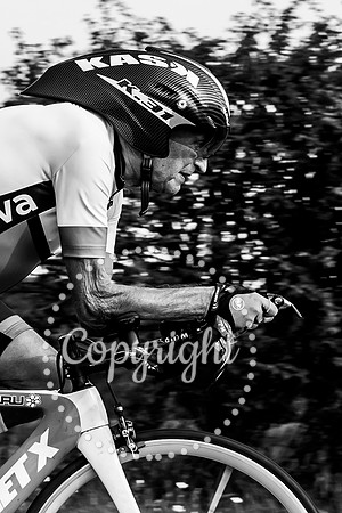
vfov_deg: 8.4
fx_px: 3474
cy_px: 199
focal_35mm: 244
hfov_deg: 5.6
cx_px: 149
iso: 160
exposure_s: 1/640
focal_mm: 55
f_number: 5.6
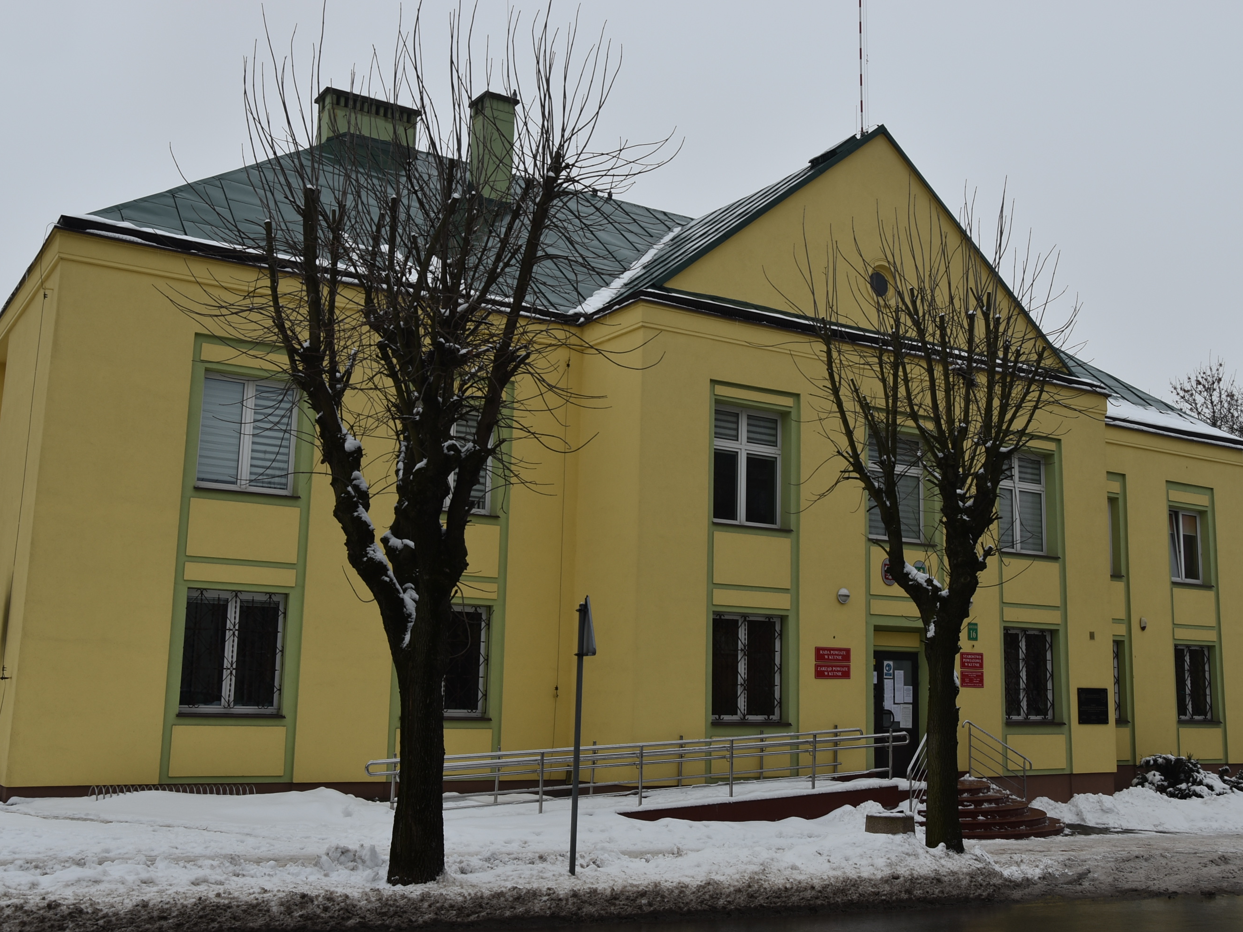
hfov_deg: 51.3
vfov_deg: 39.7
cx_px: 655
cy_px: 463
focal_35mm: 36
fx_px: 1293
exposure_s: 1/200
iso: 100
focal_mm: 22
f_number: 9
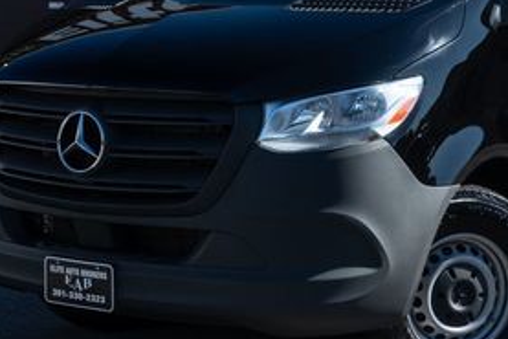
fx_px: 1369
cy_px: 91
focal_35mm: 97
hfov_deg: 20.9
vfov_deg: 14.1
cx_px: 378
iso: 125
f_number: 5
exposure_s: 1/640
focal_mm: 28
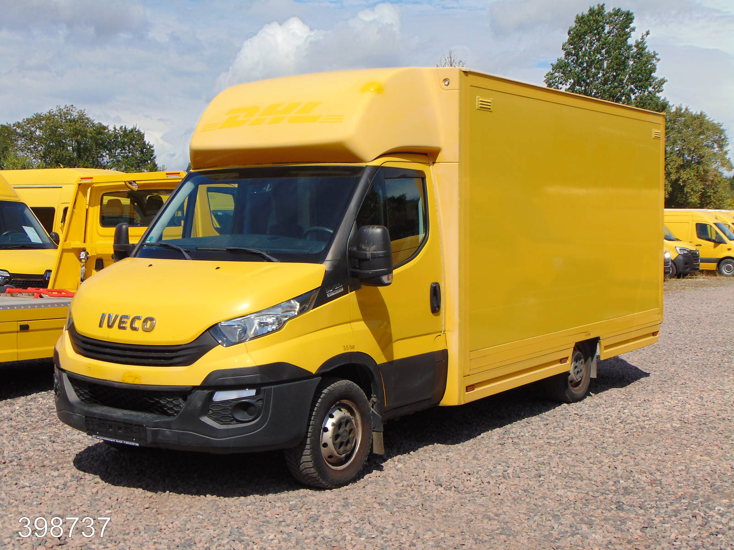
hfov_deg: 38.2
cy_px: 275
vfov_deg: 29.1
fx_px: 1060
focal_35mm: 50
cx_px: 367
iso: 80
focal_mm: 9
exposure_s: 1/250
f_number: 9
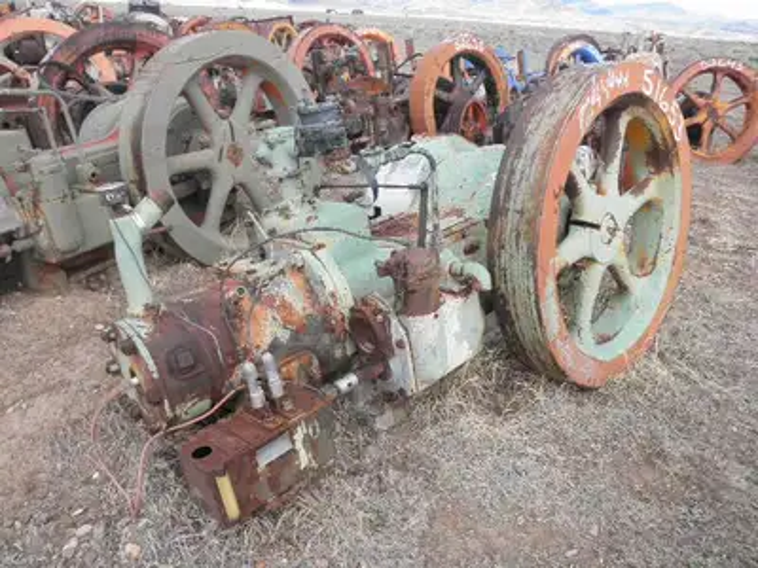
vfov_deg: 49.7
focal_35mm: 28
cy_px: 284
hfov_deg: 63.4
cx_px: 379
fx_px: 613
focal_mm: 5
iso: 64
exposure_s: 1/320
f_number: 3
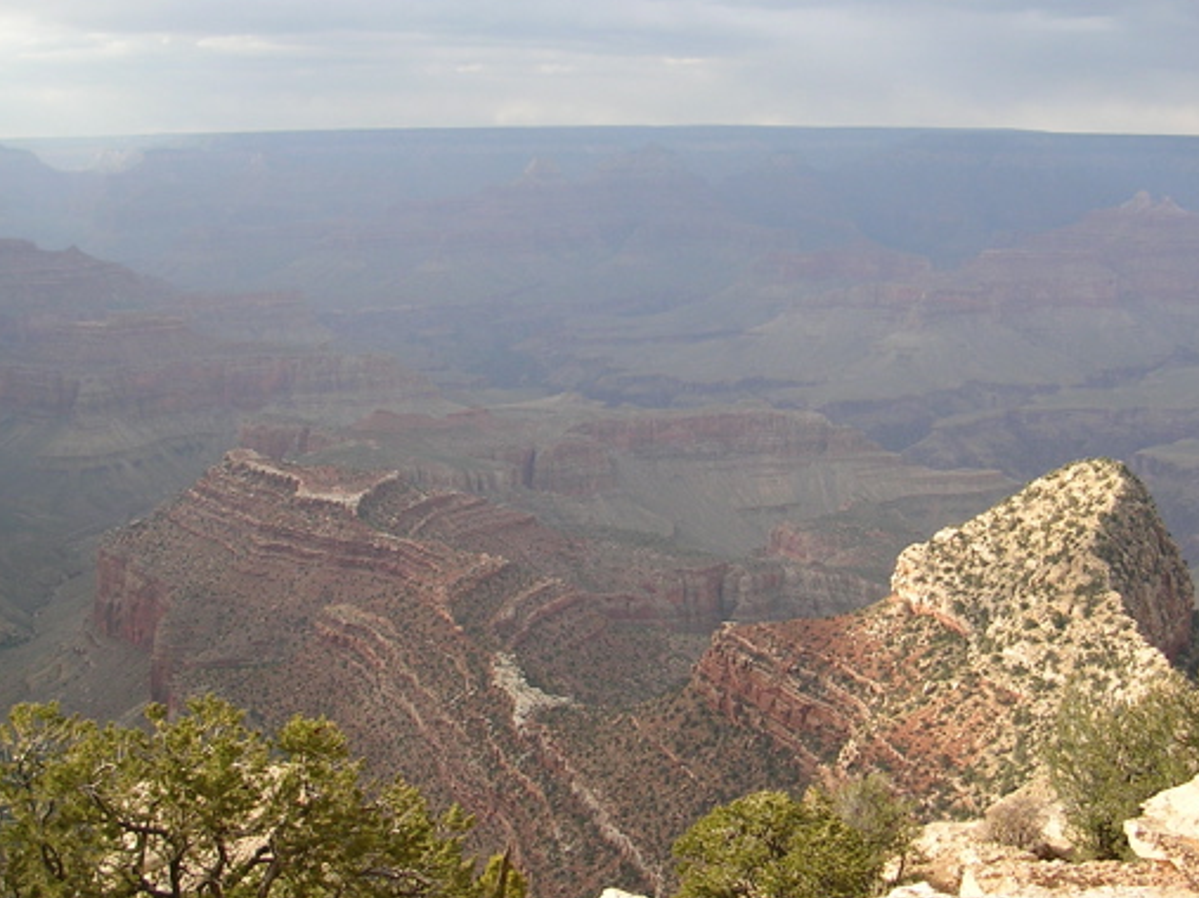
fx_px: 1662
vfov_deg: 30.3
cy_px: 437
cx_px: 674
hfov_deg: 39.6
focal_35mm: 48
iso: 50
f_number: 2.8
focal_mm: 5.8
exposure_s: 1/375
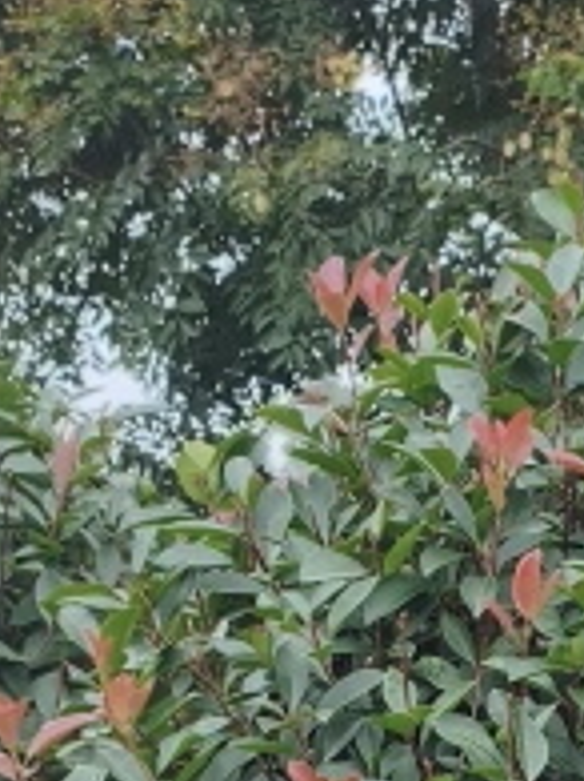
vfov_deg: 12.2
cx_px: 640
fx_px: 3198
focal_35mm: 142
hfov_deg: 10.3
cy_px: 1608
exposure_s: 1/1877
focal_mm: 4.94
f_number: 1.5
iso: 80
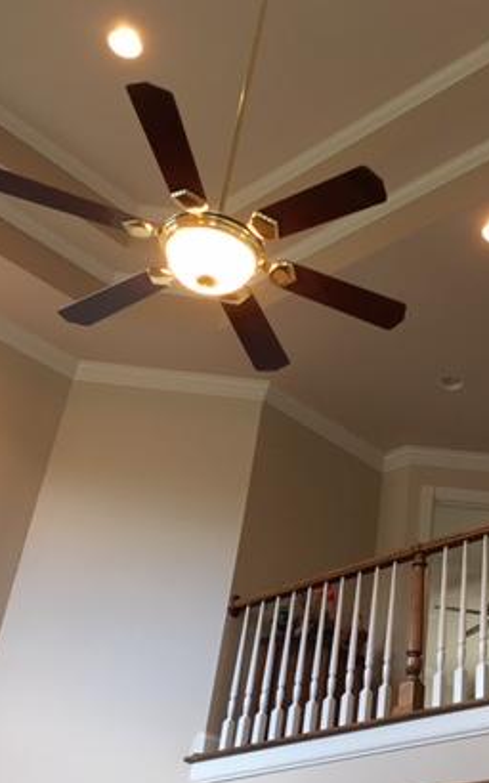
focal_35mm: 48
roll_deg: -1.9
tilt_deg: +32.0
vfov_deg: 41.8
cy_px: 426
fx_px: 1024
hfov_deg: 25.6
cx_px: 481
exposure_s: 1/30
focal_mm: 4.15
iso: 64
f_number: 2.2
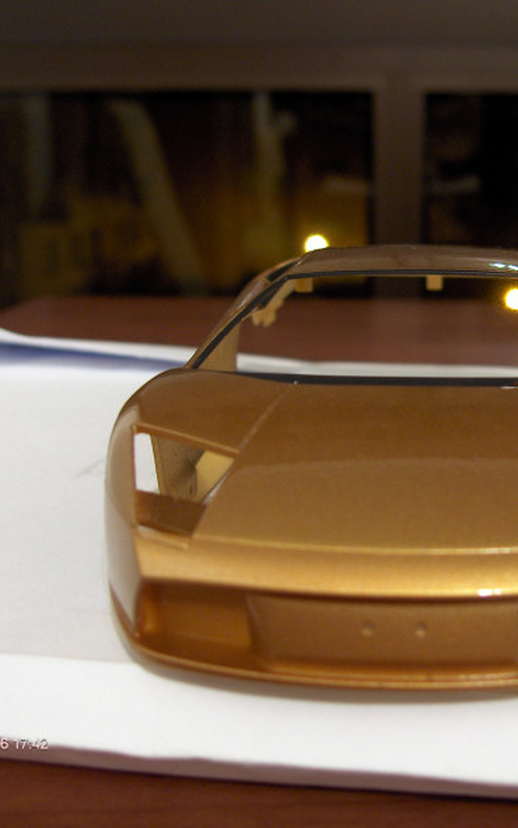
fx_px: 1263
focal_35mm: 56
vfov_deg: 36.3
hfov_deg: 22.7
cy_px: 410
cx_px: 440
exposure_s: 1/2.29
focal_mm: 8
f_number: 2.8
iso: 100
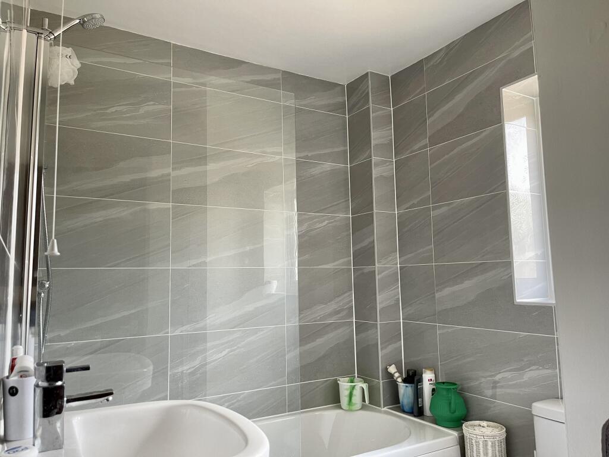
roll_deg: +0.6
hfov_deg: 67.3
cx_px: 304
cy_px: 228
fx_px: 457
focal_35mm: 26
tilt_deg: +5.2
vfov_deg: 53.1
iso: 125
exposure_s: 1/68
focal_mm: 5.1
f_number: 1.6
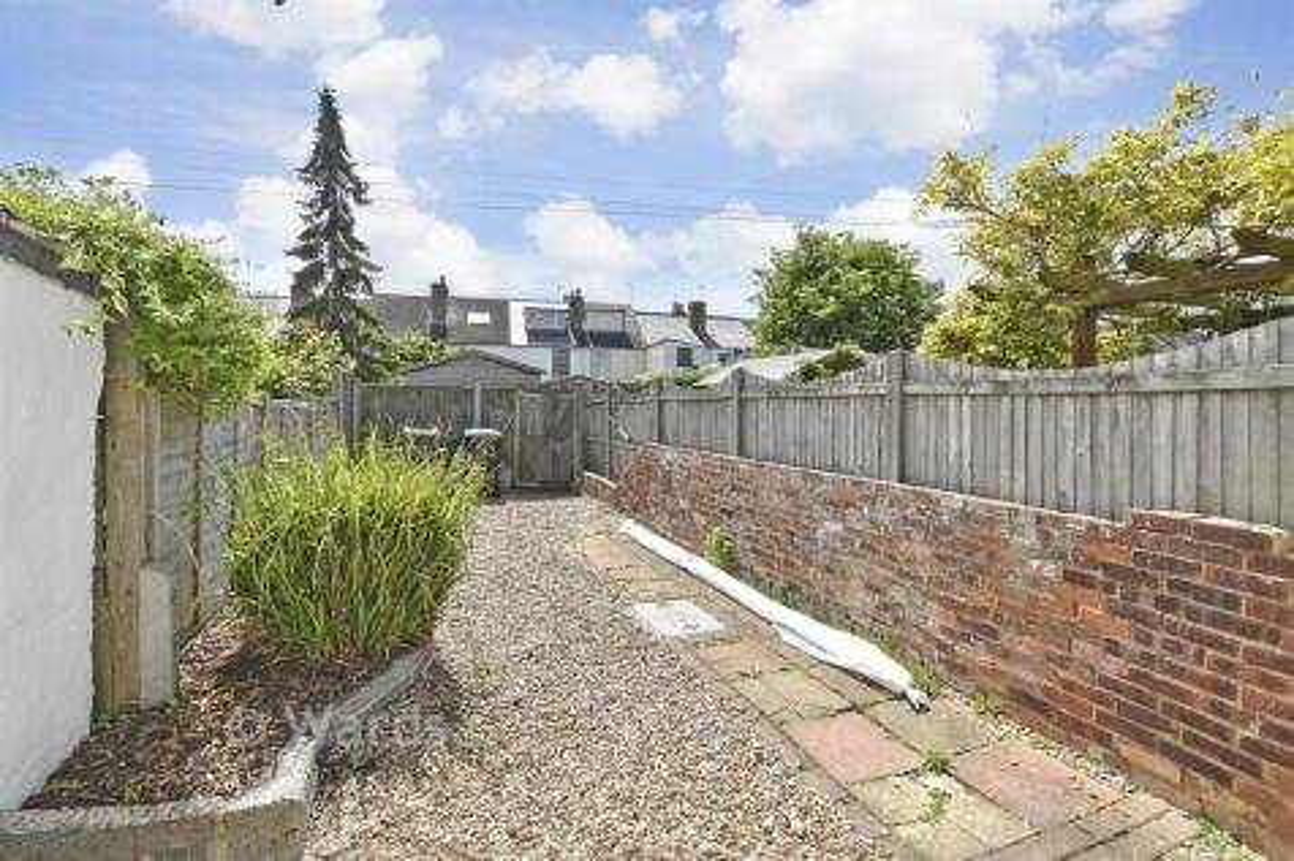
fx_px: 539
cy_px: 430
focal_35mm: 15
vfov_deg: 77.3
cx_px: 647
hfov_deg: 100.4
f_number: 8
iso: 160
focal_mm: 10
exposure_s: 1/250
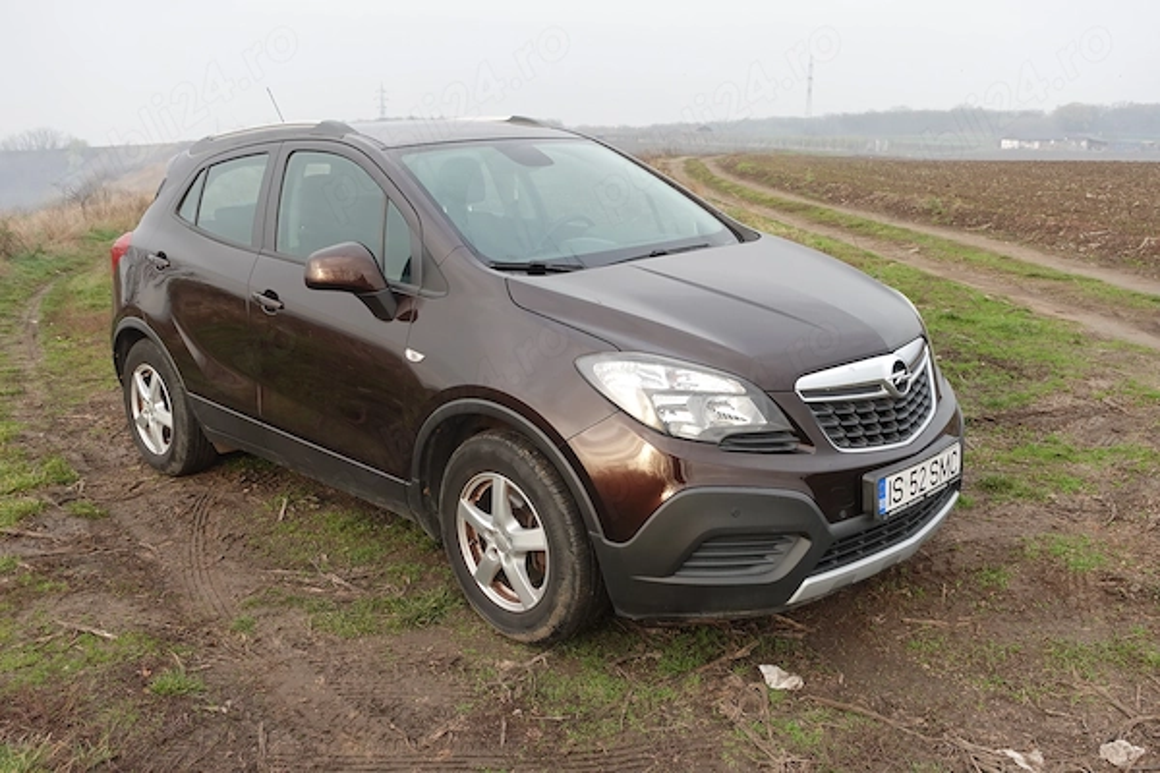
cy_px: 386
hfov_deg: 60.3
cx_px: 580
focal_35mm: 31
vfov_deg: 42.3
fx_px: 999
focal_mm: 11.92
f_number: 3.5
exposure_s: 1/80
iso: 125
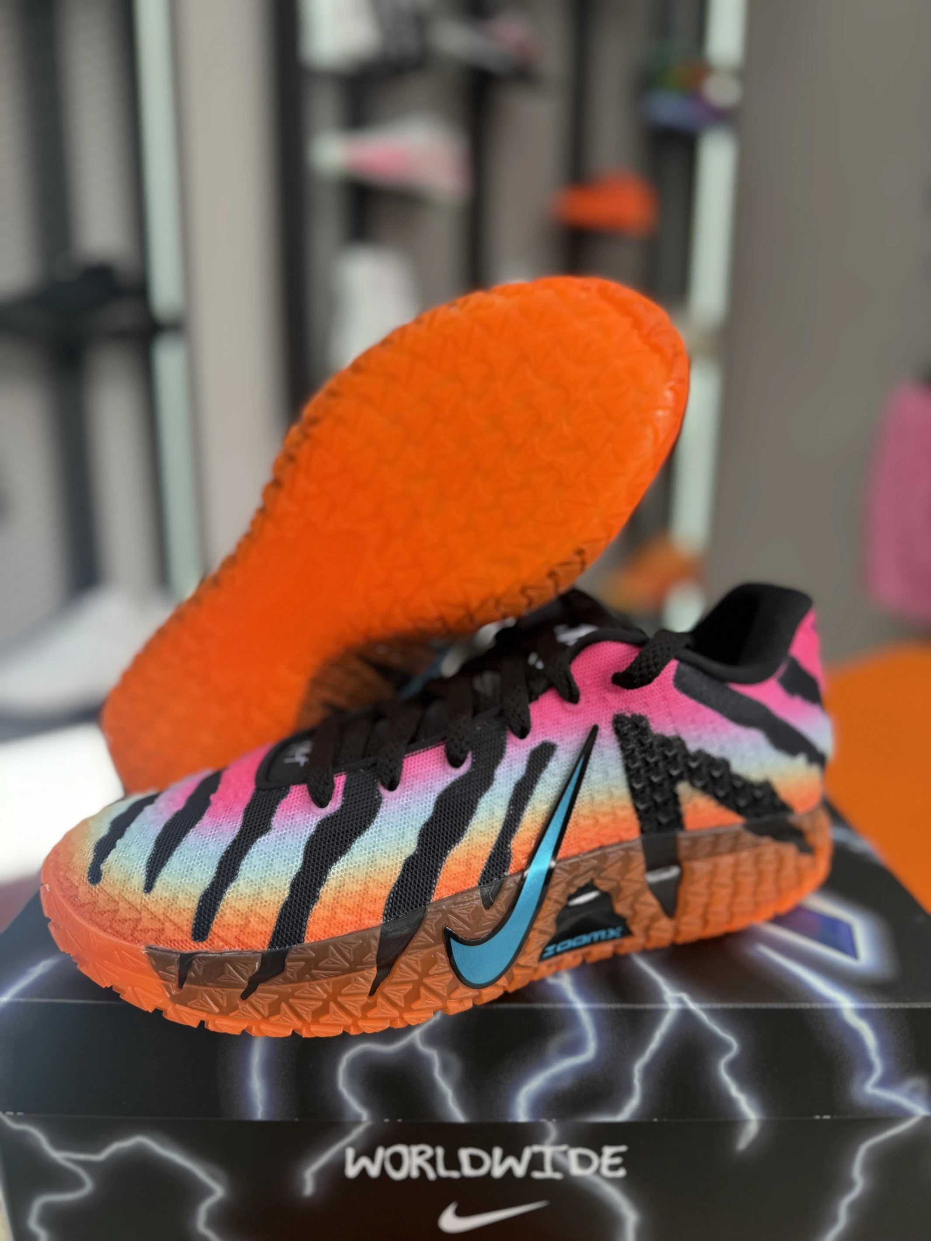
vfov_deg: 71.6
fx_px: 861
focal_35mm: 24
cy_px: 620
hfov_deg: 56.8
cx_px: 466
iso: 64
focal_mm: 6.76
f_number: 1.78
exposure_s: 1/215
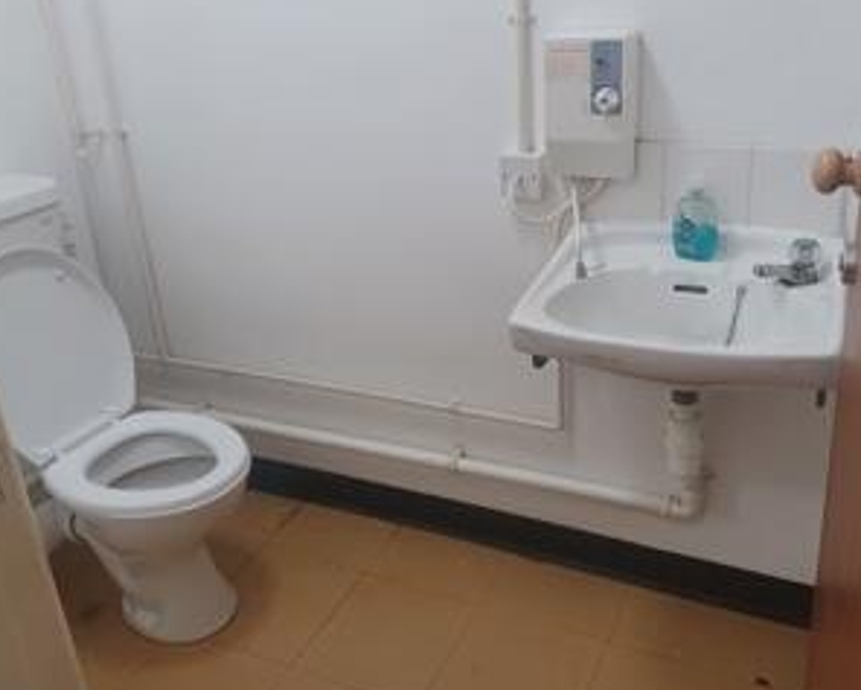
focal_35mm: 33
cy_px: 279
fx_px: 841
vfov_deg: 44.4
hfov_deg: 54.1
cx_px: 471
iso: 200
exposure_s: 1/50
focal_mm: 4.6
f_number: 1.8
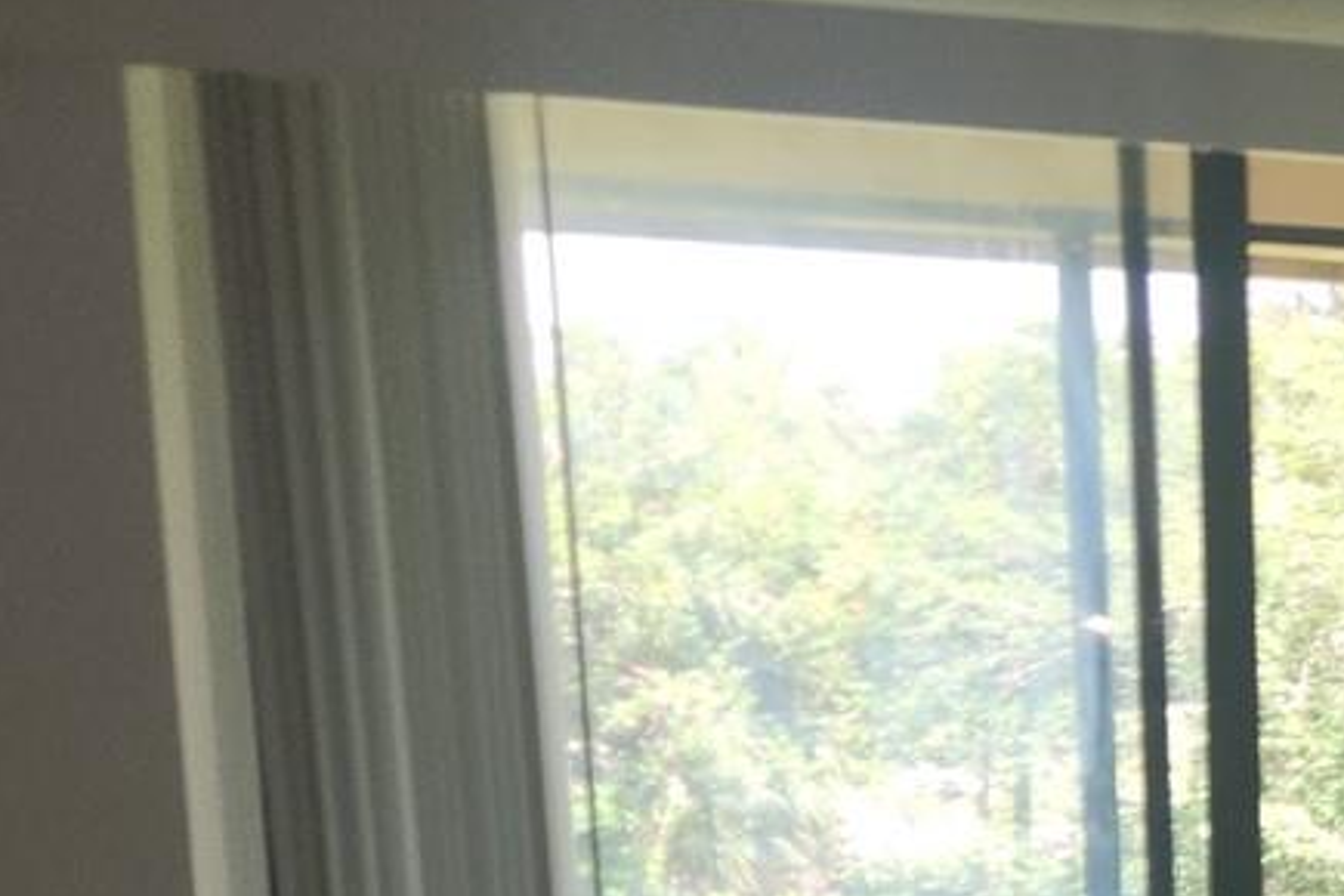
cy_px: 1329
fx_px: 3285
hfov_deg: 19.6
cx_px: 2101
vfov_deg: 14.5
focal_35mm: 88
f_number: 1.8
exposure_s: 1/120
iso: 32
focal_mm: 5.4
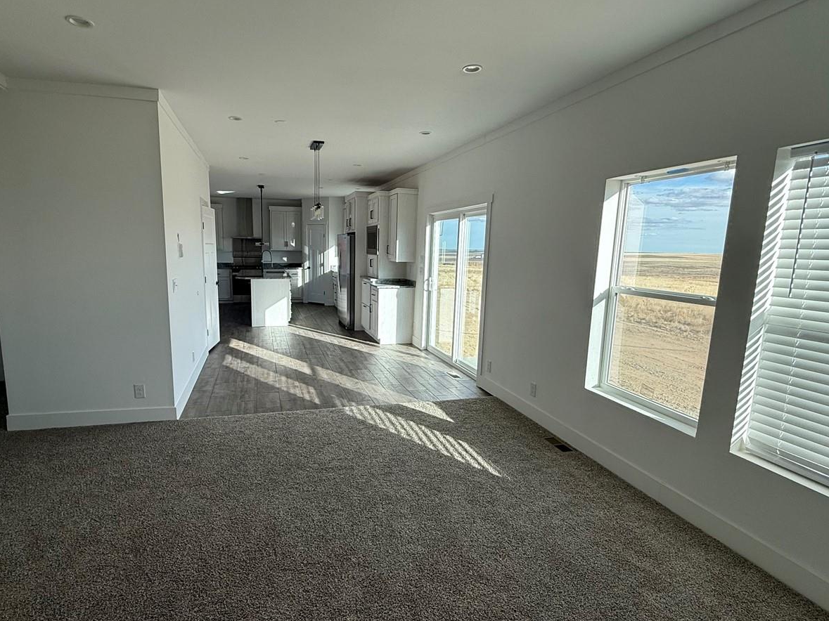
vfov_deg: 68.7
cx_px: 380
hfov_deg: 84.5
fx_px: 455
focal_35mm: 19
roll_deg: -1.7
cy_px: 318
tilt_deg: -9.0
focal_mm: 2.22
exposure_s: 1/353
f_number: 2.2
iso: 64
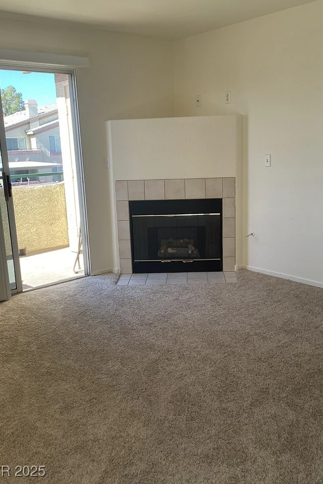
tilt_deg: -13.2
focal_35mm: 33
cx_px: 166
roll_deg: +1.1
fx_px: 444
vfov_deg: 57.2
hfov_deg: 40.0
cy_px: 237
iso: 25
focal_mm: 3.3
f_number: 2.4
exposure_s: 1/120
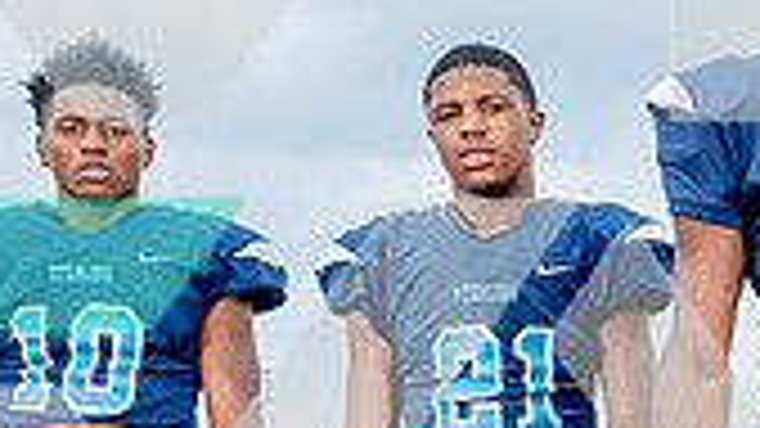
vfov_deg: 11.6
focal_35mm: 102
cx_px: 960
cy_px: 547
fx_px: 2055
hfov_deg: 19.5
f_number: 8
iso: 100
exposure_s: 1/125
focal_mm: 24
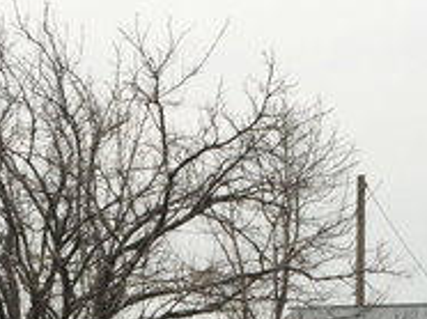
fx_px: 1478
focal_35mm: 120
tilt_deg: -3.2
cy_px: 588
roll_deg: -1.0
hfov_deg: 16.3
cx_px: 99
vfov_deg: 11.4
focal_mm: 4.15
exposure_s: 1/158
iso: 32
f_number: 2.2
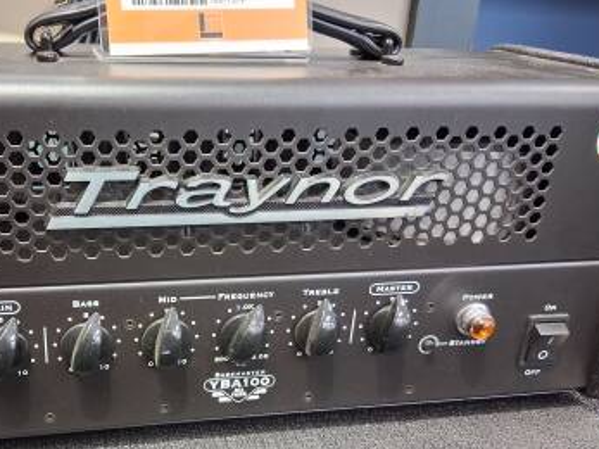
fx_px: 675
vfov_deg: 36.4
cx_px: 188
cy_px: 306
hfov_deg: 46.9
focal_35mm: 39
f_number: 1.8
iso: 500
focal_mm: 3.98
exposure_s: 1/33
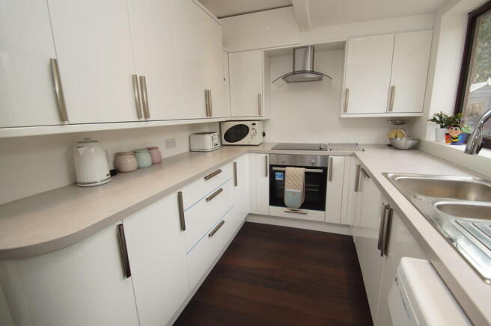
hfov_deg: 100.4
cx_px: 246
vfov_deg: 77.2
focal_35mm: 15
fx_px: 204
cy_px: 163
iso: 400
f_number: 3.5
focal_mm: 10
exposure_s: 1/160
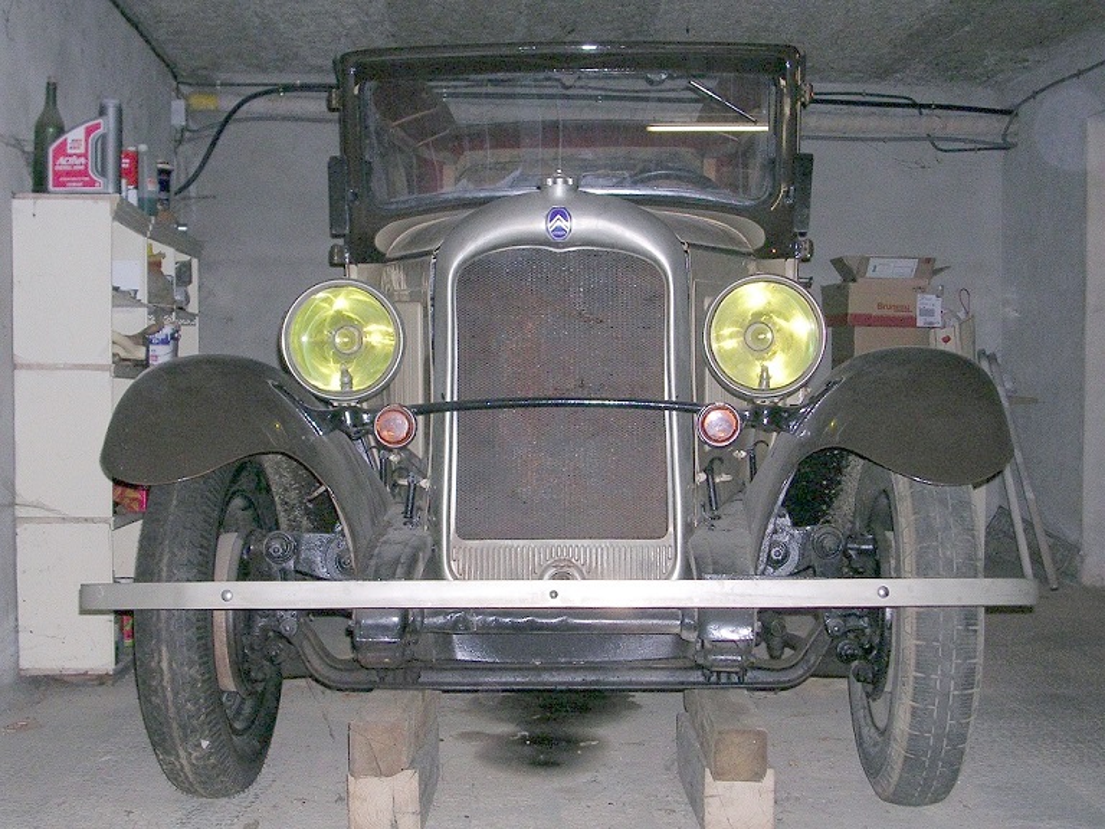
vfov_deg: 29.7
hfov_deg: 38.9
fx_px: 1564
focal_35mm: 49
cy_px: 414
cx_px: 552
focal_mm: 7.5
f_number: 3.1
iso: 113
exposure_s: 1/60.1
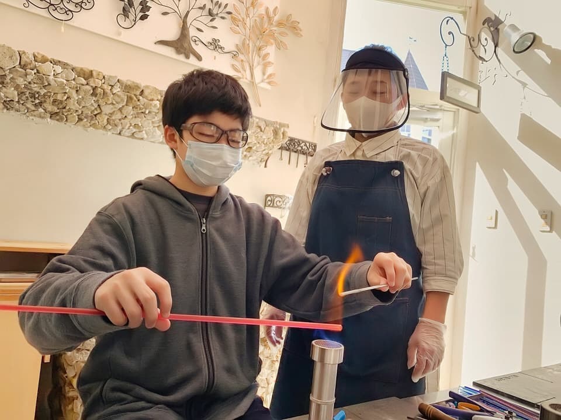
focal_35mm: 26
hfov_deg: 67.3
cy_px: 210
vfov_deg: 53.1
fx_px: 421
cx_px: 280
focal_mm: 4.2
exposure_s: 1/245
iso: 25
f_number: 1.8
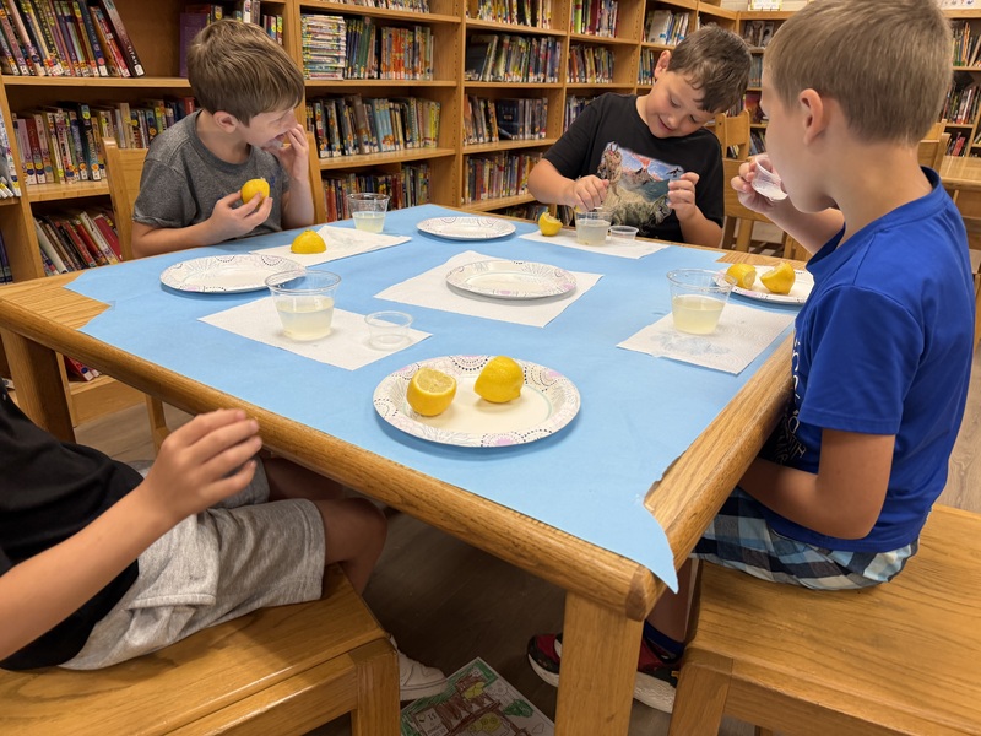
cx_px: 490
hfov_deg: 71.6
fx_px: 680
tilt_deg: -25.0
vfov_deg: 56.8
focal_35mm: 24
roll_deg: -1.8
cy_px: 368
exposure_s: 1/120
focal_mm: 6.76
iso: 125
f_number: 1.78
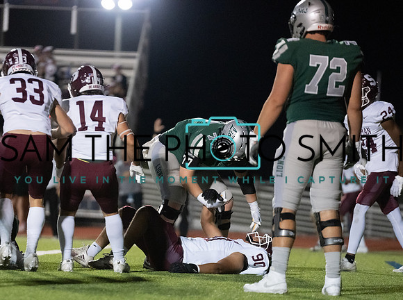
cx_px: 116
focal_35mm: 275
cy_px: 190
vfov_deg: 5.4
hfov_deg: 7.2
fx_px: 3195
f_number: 2.8
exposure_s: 1/1250
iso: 12800
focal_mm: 200
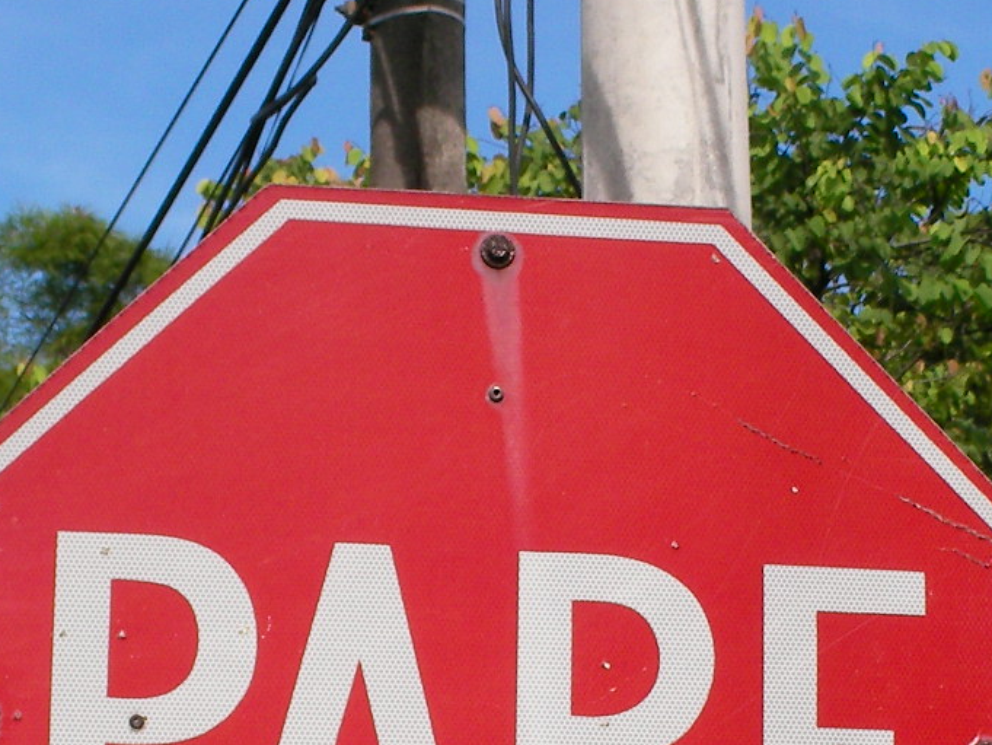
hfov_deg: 9.5
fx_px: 5990
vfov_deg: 7.1
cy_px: 818
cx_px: 539
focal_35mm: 209
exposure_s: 1/448
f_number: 4.7
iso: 50
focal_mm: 13.6
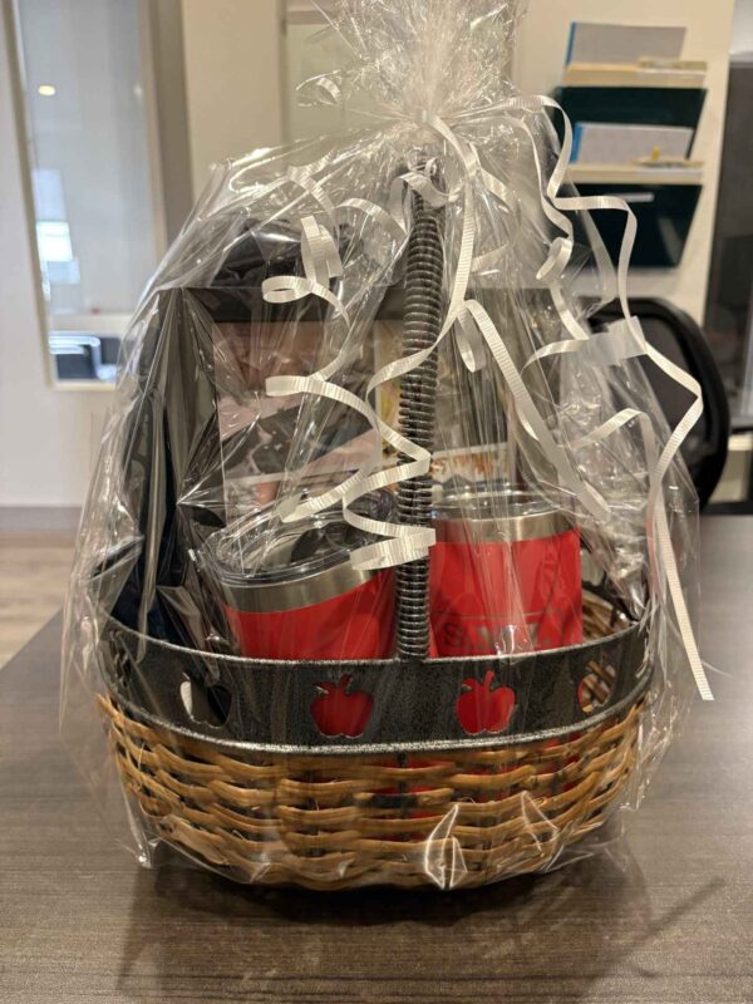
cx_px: 376
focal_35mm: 26
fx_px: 754
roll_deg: -0.4
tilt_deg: -14.8
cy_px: 502
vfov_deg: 67.3
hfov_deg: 53.1
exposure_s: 1/60
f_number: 1.6
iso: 400
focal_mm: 5.96
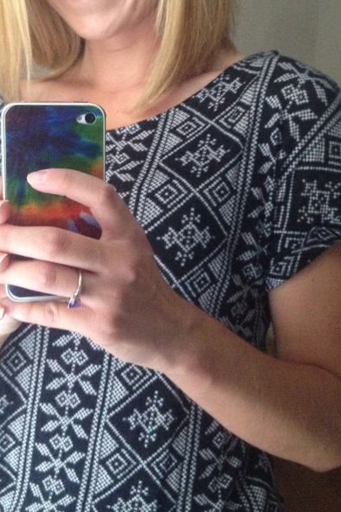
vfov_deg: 37.3
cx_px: 152
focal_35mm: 53
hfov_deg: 25.5
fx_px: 753
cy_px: 196
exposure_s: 1/15
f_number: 2.4
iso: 500
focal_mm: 4.28
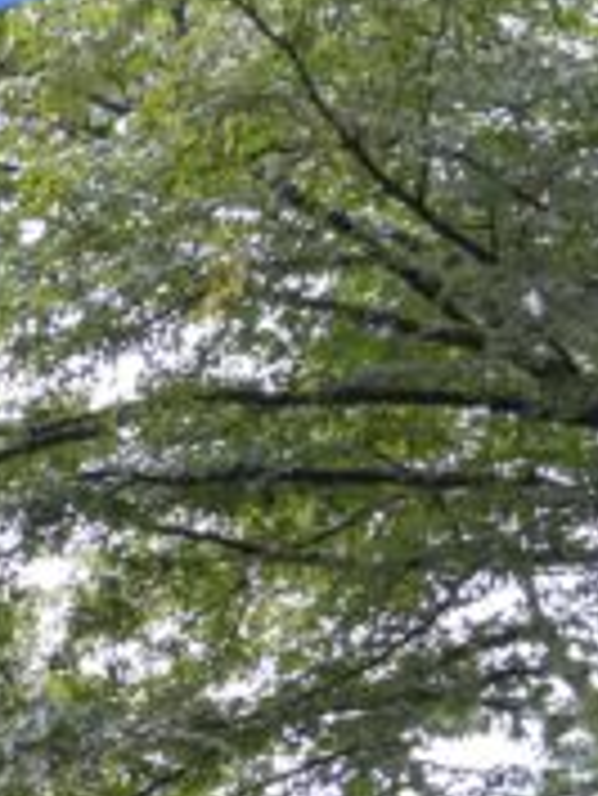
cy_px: 1500
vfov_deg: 8.3
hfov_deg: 6.0
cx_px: -1250
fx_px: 5245
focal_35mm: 228
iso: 640
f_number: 5.6
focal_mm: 41
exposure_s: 1/160
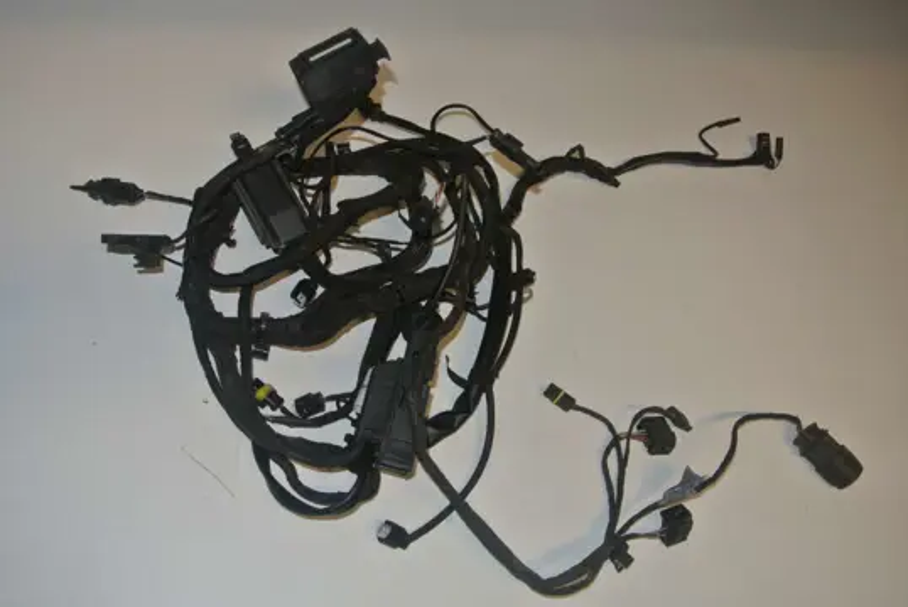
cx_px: 454
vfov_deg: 41.2
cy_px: 304
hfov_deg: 58.7
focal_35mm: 32
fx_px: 808
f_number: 3.8
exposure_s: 1/60
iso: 200
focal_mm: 12.2
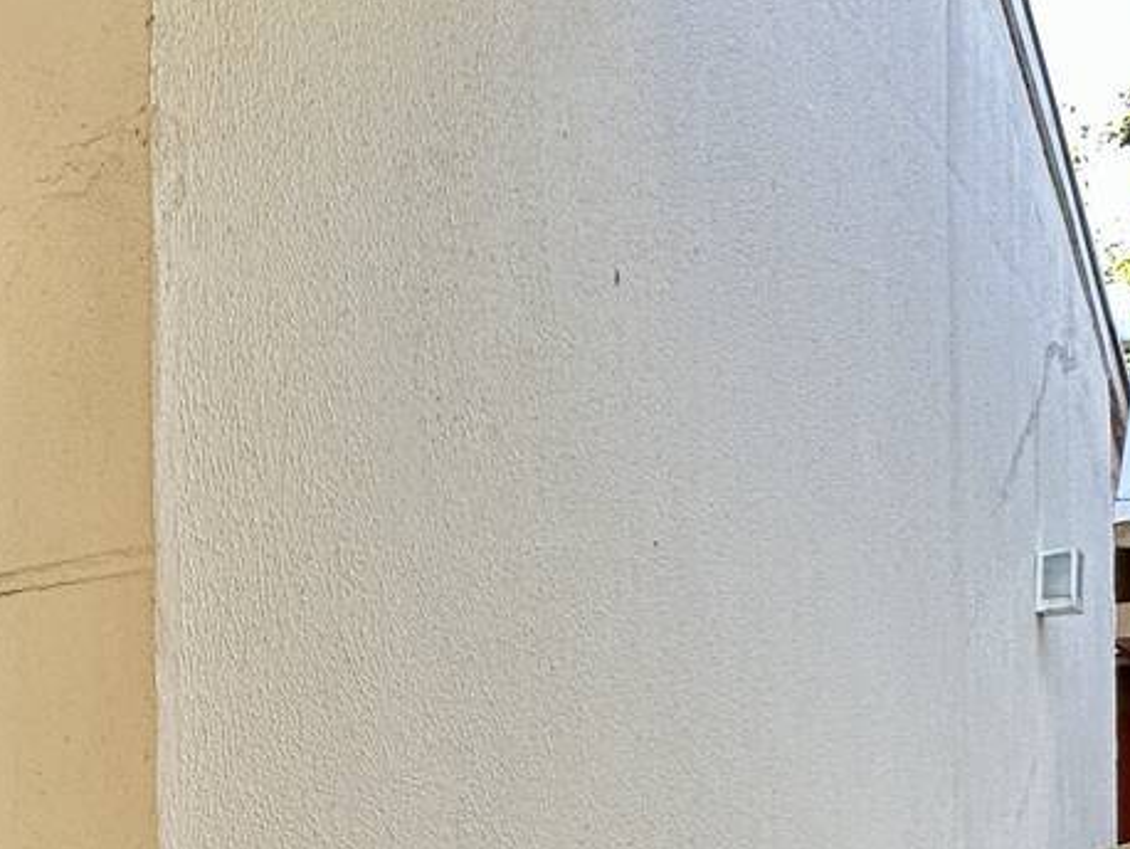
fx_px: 1437
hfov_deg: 39.1
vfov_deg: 30.6
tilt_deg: +0.2
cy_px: 844
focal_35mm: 44
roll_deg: -0.3
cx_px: 62
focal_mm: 2.22
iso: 160
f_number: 2.2
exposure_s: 1/120
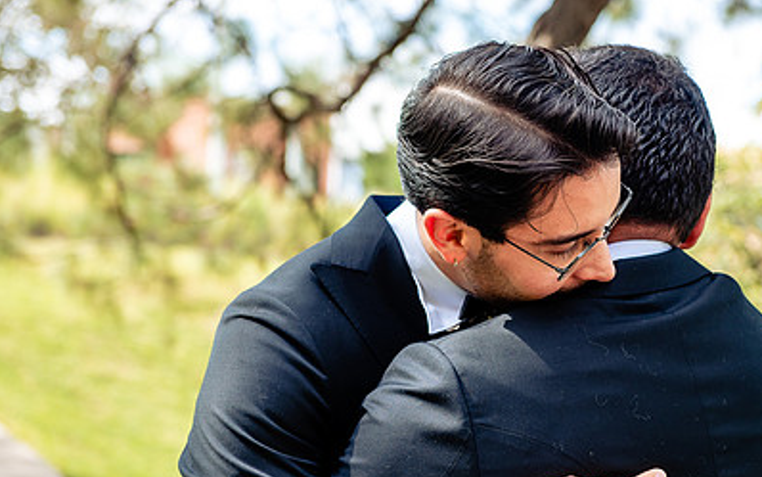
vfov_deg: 12.6
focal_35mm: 104
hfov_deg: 19.9
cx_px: 519
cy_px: 258
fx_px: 2160
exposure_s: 1/250
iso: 200
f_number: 4.5
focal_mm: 70
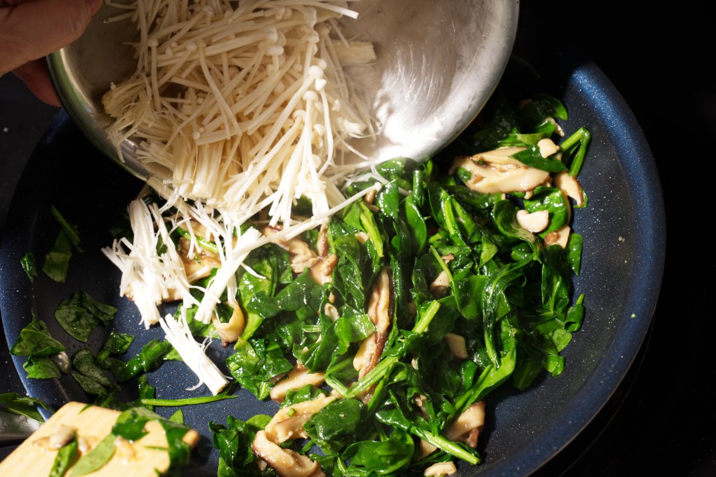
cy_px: 238
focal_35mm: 70
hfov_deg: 28.9
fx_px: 1392
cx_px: 358
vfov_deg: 19.4
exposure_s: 1/100
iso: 100
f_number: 8
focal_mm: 70
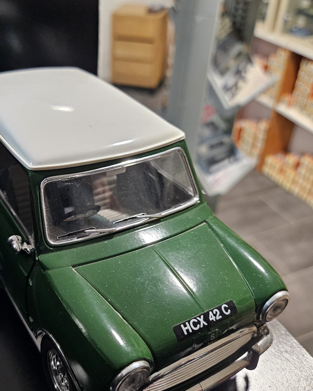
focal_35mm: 37
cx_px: 89
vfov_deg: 49.0
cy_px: 211
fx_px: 428
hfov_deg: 39.3
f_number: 1.8
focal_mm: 5
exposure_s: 1/100
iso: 400
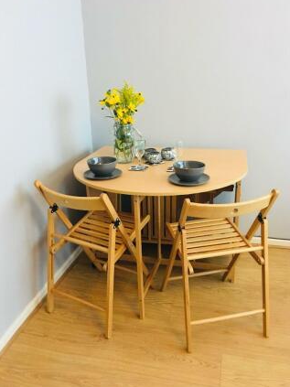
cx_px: 148
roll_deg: +2.4
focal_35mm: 30
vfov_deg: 60.0
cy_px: 189
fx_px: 335
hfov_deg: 46.8
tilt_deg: -18.7
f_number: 2.2
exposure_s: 1/8
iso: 160
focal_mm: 4.15
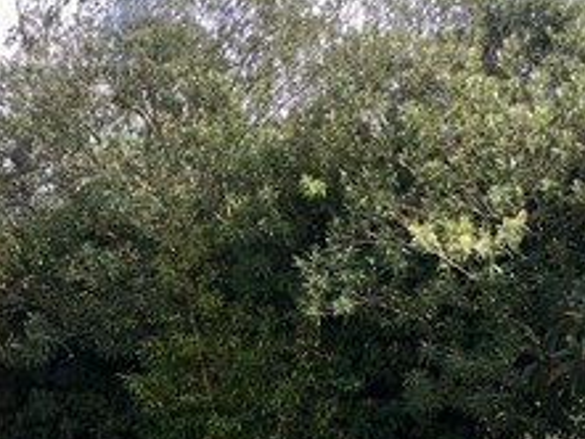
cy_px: 434
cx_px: 209
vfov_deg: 17.2
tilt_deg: -1.2
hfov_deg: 23.2
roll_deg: -0.5
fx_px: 1420
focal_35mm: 84
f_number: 2.2
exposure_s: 1/582
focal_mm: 4.15
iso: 25
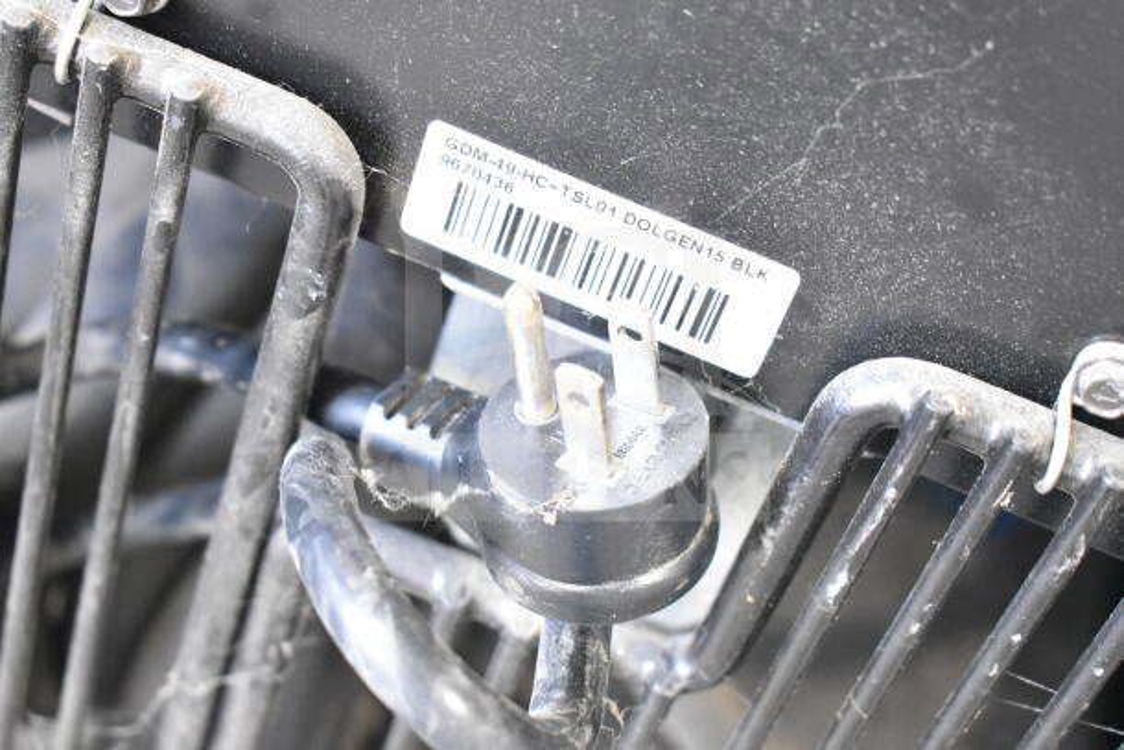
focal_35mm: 69
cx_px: 562
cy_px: 375
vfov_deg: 19.7
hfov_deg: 29.2
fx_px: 2155
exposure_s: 1/80
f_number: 5.3
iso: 7200
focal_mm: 46
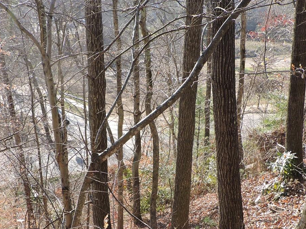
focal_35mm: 54
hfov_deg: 35.5
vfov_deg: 26.4
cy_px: 195
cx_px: 147
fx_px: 477
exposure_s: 1/200
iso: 100
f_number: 3
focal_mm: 4.3
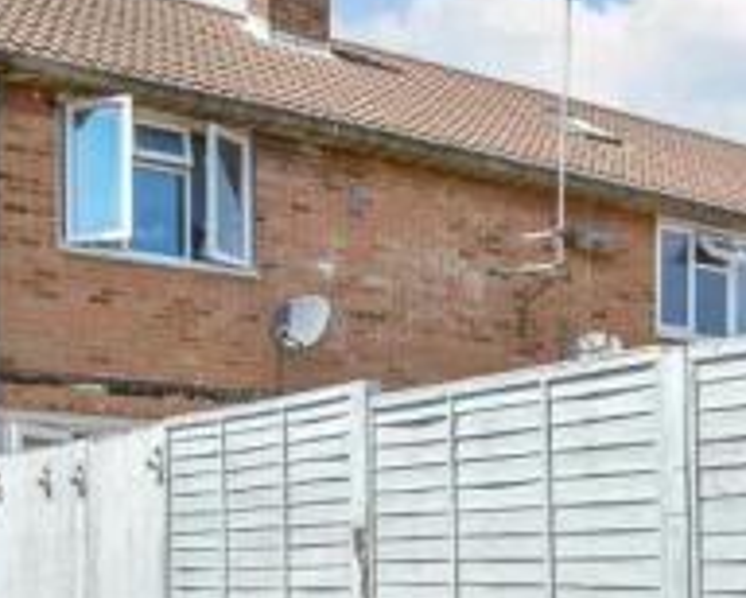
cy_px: 600
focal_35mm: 48
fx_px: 1061
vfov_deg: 29.4
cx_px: 286
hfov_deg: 38.5
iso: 160
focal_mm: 10
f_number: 8
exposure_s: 1/160
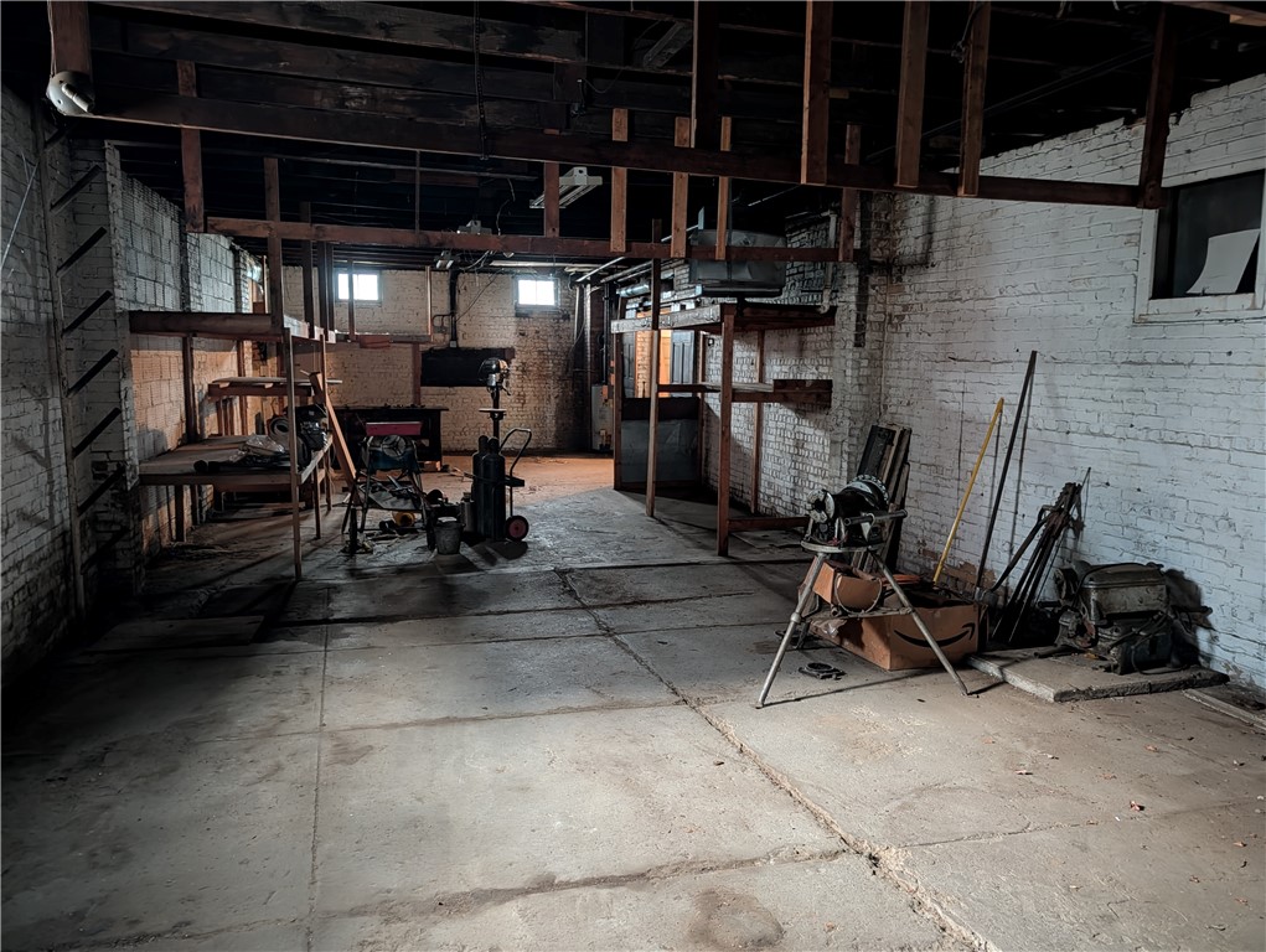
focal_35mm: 24
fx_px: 879
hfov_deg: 71.5
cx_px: 633
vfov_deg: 56.9
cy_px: 476
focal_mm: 6.9
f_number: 1.68
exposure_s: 1/19.9
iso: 150
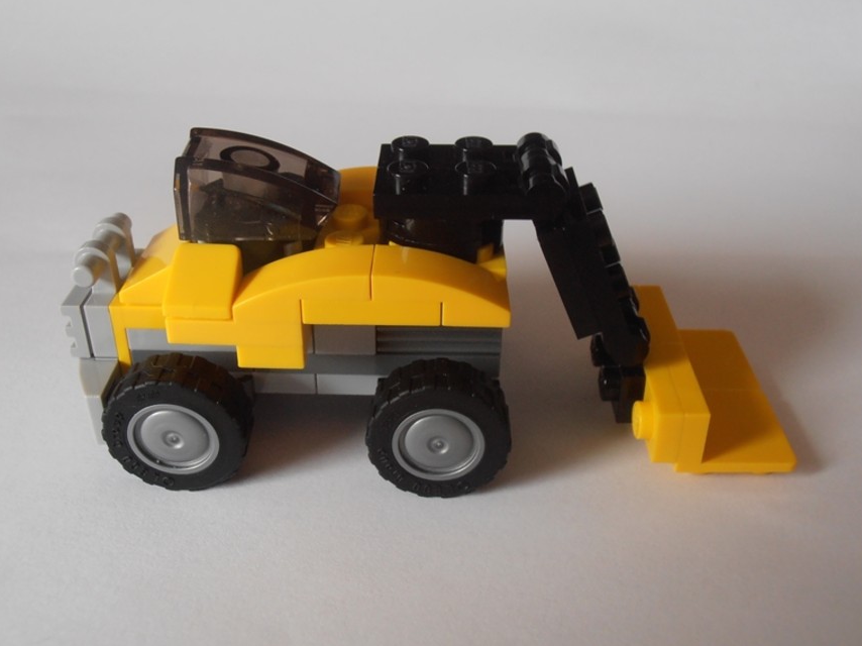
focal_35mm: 39
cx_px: 427
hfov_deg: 47.9
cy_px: 310
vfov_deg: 36.8
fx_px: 971
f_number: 3.9
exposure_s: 1/20
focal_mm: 6.61
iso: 125
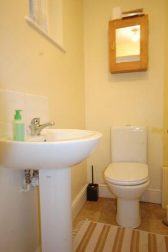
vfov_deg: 67.4
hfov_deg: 47.9
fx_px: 189
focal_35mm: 27
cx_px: 84
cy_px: 126
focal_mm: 18
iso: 400
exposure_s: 1/6
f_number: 5.6
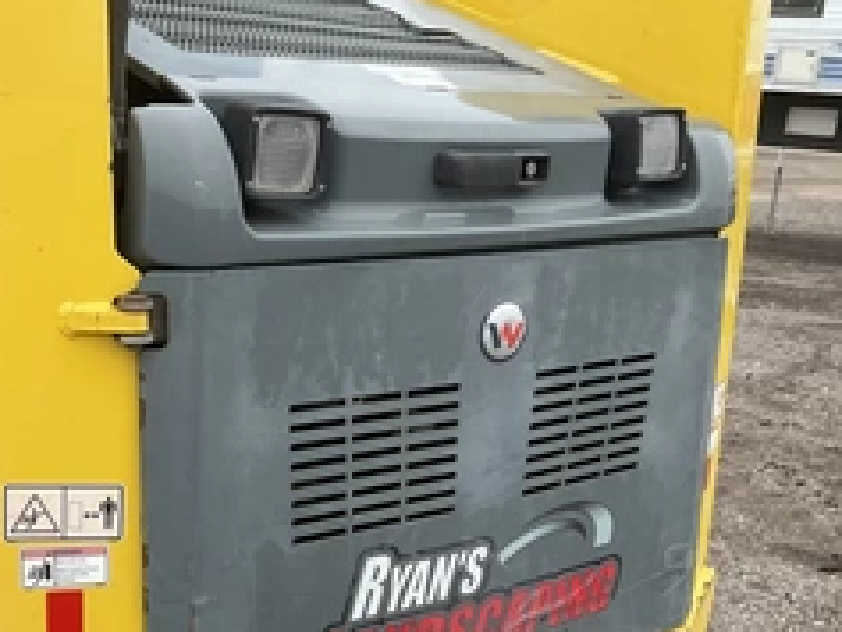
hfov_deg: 38.6
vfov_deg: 29.1
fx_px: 1192
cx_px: 316
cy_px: 490
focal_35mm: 49
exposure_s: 1/122
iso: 50
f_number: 1.8
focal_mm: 3
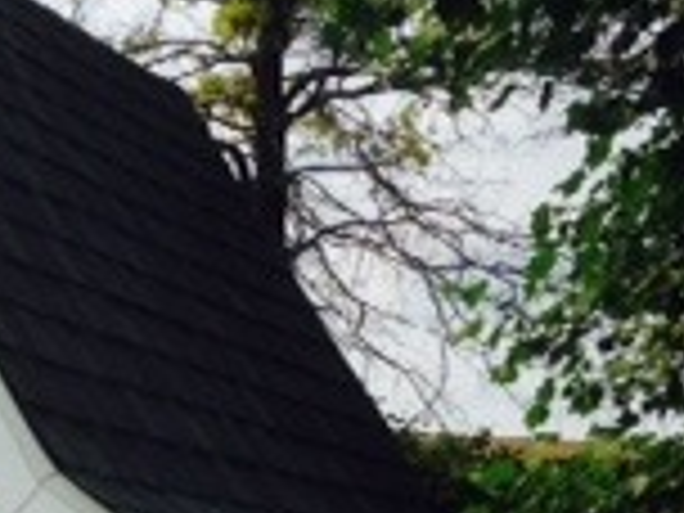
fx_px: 2747
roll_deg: +0.4
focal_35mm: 139
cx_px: -495
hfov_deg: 13.0
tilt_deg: +6.1
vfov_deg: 10.6
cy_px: 468
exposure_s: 1/1506
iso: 50
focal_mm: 4.12
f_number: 2.4
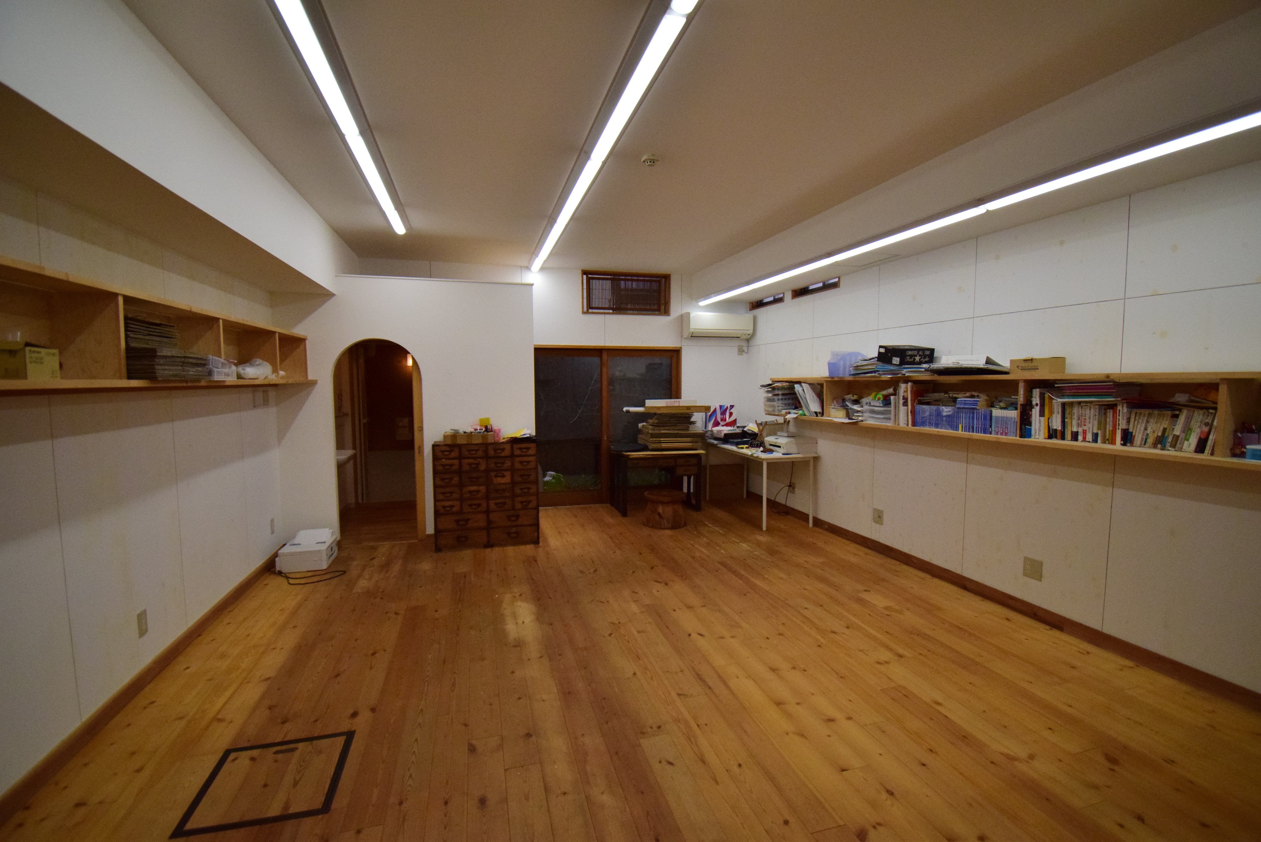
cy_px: 421
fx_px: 526
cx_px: 630
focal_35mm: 15
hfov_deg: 100.4
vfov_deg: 77.4
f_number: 4.8
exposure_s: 1/2000
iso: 1600
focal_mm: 10
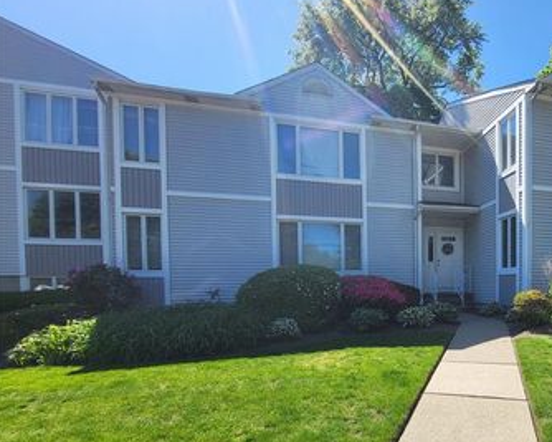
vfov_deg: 69.0
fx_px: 310
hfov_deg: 77.8
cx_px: 407
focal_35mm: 19
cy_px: 291
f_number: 2.2
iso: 32
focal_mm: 1.74
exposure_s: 1/728
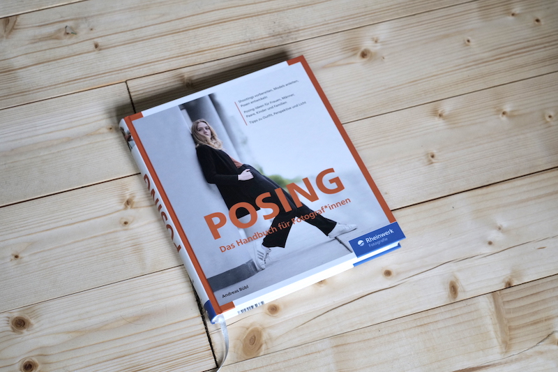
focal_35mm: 75
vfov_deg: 18.2
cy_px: 186
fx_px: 1162
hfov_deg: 27.0
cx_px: 279
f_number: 2
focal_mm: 75
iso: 2500
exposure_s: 1/125
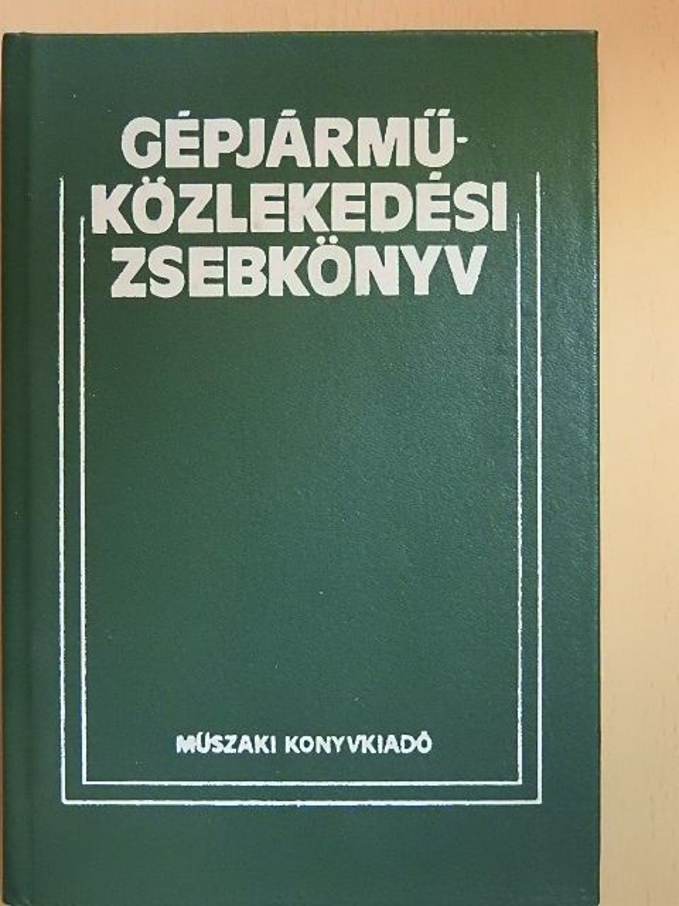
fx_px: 2223
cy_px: 453
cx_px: 340
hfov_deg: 17.4
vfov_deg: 23.0
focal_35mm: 85
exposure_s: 1/50
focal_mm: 15.2
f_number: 4.5
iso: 1600
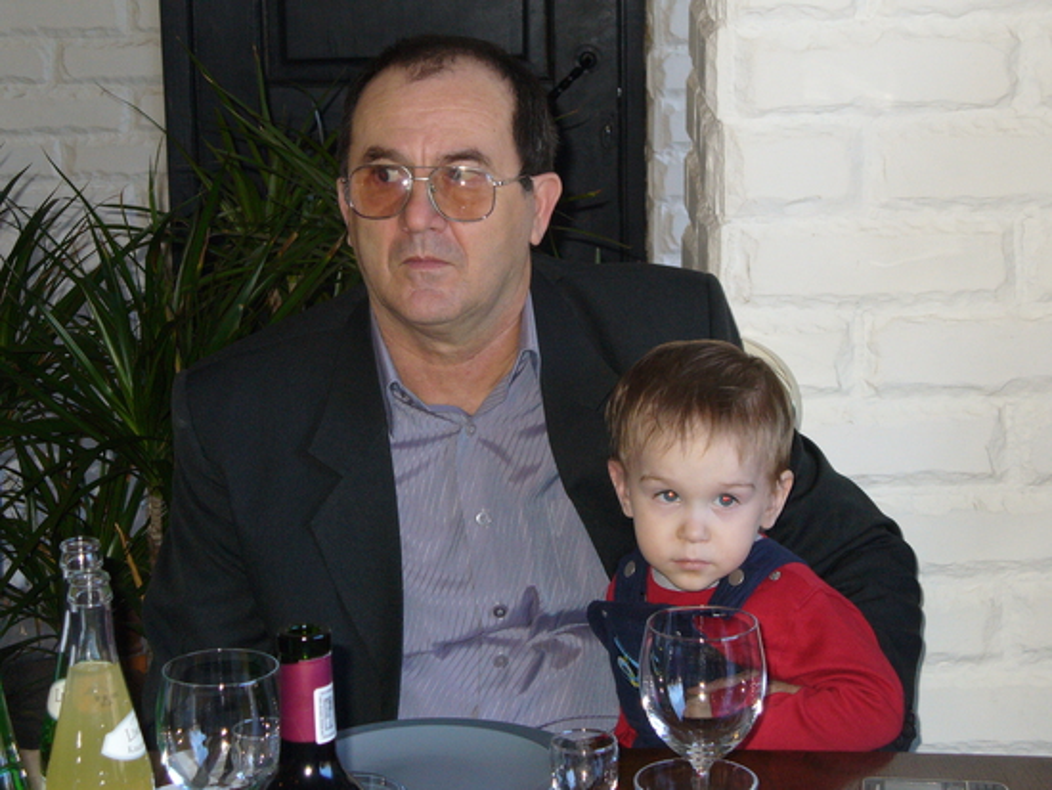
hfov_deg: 22.2
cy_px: 395
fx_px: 2676
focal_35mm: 88
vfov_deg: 16.8
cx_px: 526
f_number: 3.4
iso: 200
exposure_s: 1/60
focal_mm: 14.5
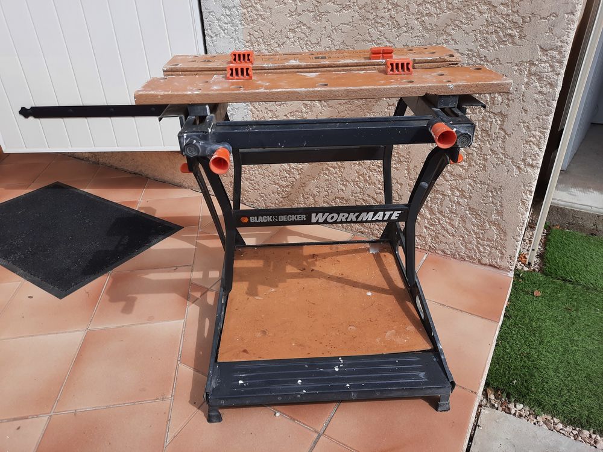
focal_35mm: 25
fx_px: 435
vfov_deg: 54.9
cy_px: 226
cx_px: 302
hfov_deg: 69.4
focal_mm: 4.6
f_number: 2
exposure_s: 1/1271
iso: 32
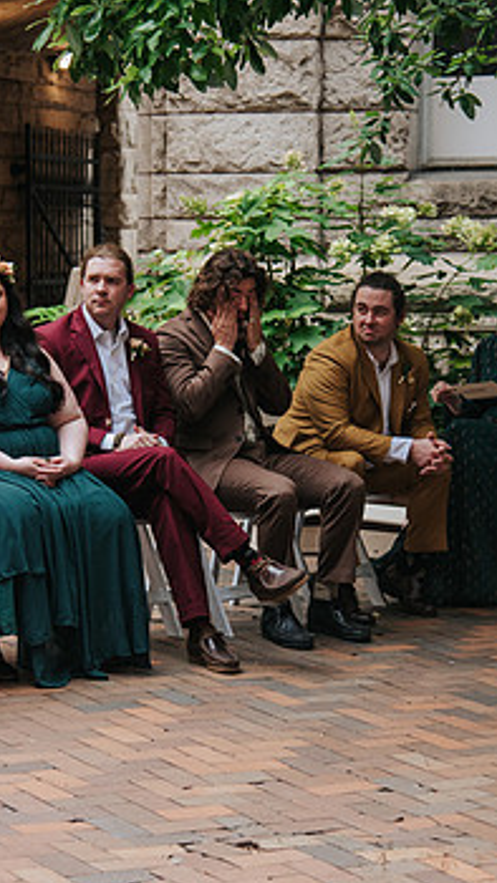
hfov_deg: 10.7
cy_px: 438
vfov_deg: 18.9
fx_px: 2646
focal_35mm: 113
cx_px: 132
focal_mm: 62
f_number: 4
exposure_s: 1/500
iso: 900
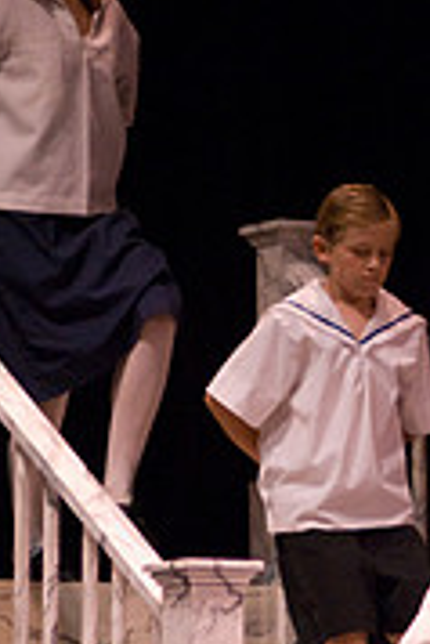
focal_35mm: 303
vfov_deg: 6.8
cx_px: 486
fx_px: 5418
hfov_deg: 4.5
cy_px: 521
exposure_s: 1/160
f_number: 2.8
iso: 1600
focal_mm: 80
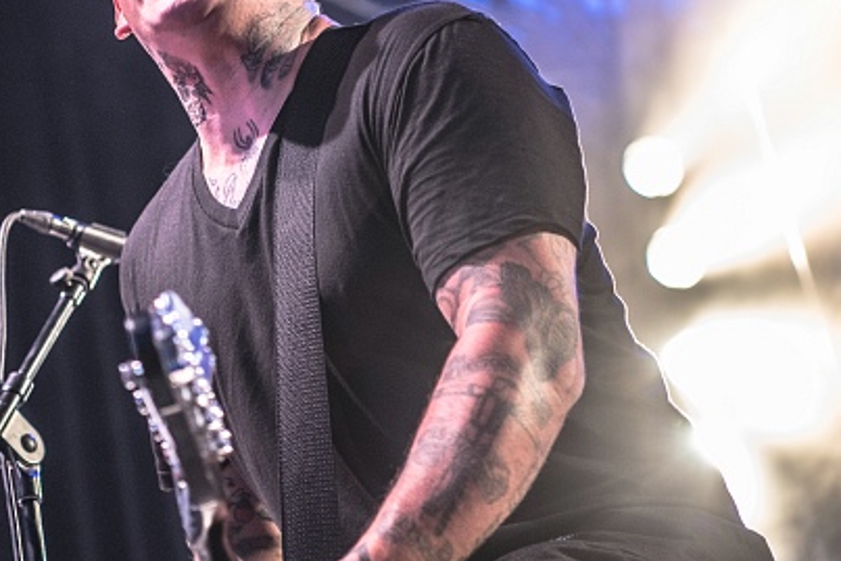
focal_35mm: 125
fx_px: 2921
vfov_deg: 11.0
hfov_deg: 16.3
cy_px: 145
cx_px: 269
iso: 640
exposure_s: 1/100
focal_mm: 70
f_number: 2.8
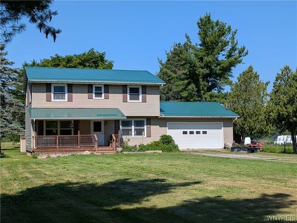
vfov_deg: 29.7
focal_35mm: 49
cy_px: 112
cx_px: 148
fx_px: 421
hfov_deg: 38.9
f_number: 1.68
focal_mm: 6.9
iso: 19
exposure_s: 1/1577
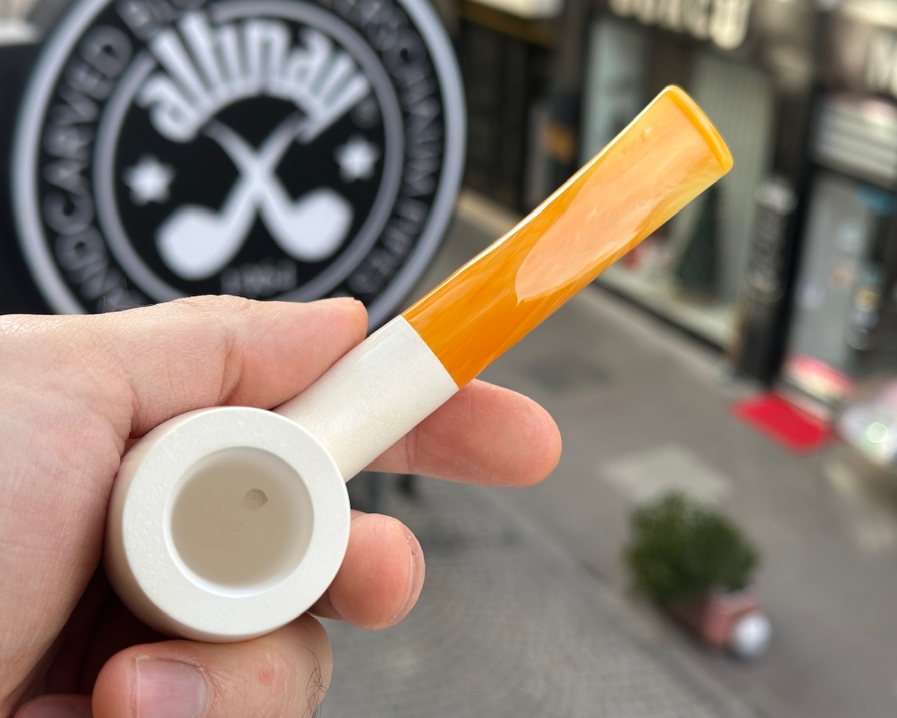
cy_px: 364
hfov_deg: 36.6
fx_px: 1354
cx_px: 474
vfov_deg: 29.7
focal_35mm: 51
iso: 64
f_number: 1.78
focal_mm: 6.86
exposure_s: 1/401
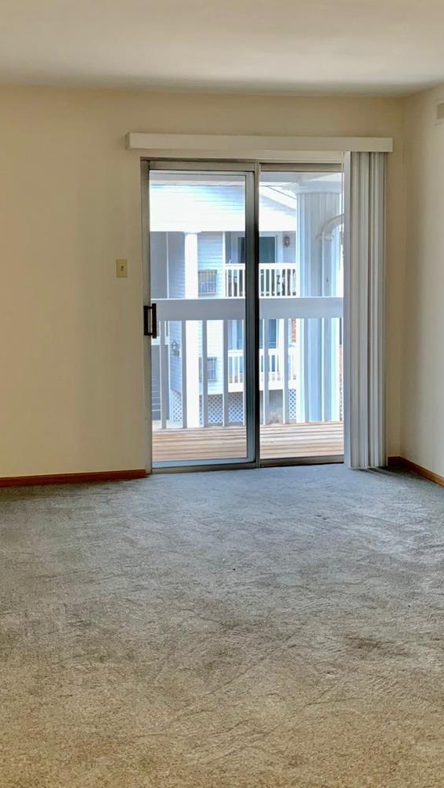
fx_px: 941
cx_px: 208
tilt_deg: -4.1
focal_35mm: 45
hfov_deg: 26.5
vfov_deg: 45.3
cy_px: 332
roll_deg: +0.4
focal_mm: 4.25
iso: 250
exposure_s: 1/60
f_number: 1.8
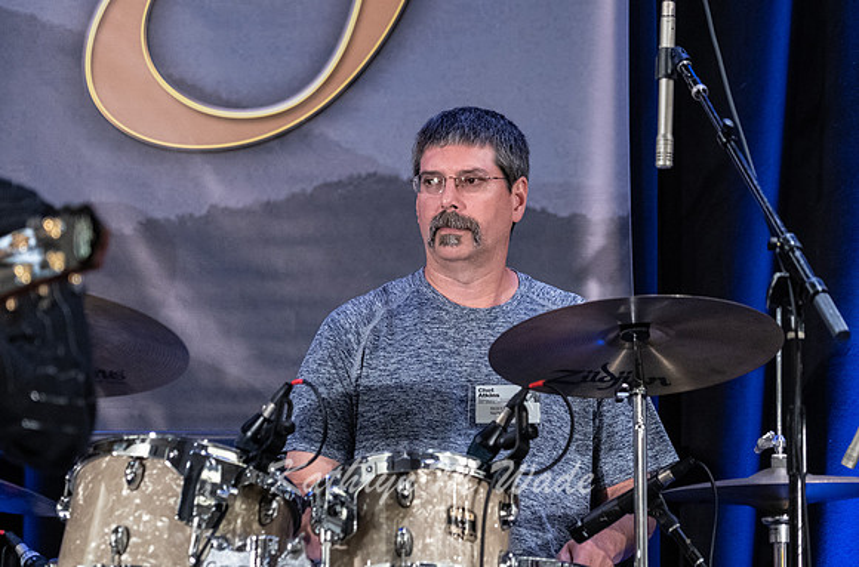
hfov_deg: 9.6
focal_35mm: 215
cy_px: 265
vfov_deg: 6.4
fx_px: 5105
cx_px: 439
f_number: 6.3
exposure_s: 1/160
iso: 6400
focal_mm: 187
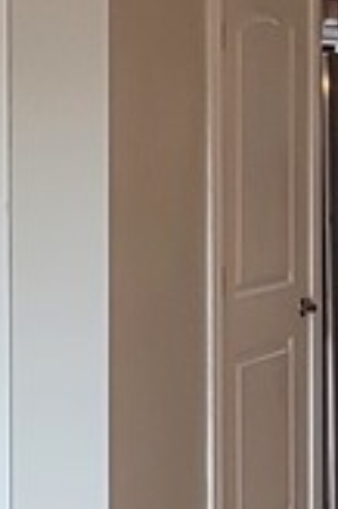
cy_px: 180
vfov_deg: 17.2
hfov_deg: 10.7
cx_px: -285
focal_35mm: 119
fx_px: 1679
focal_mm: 2.2
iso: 125
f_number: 2.2
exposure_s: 1/60
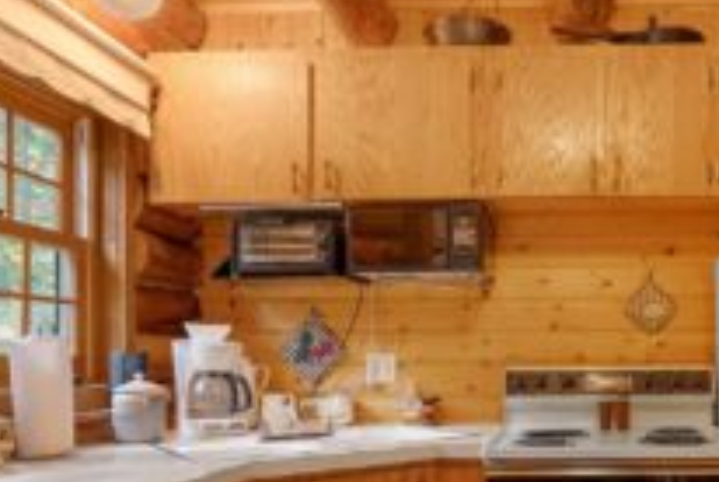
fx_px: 643
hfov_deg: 54.9
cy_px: 365
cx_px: 562
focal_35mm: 32
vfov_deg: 39.9
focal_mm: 16.6
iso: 800
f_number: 2.8
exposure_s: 1/15
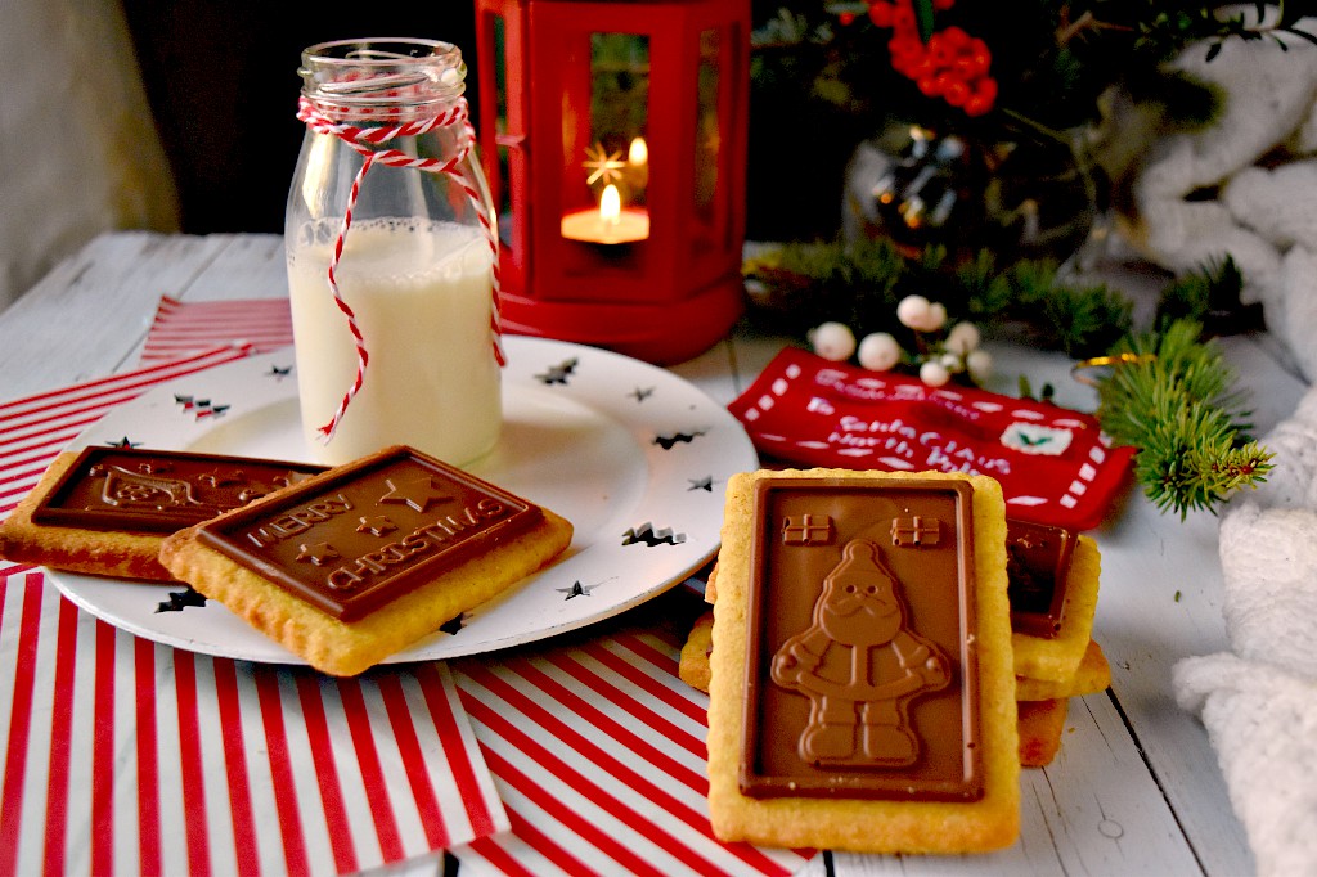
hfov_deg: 51.3
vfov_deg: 35.5
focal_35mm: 38
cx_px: 658
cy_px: 438
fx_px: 1371
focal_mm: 25
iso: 1250
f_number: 4.5
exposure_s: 1/250
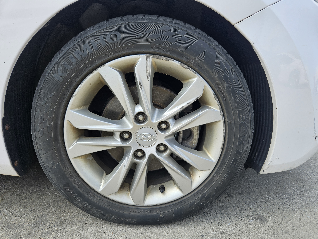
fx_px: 211
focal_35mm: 23
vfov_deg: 58.9
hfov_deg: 73.9
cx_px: 159
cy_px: 120
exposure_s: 1/511
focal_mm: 5.4
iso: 25
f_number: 1.8
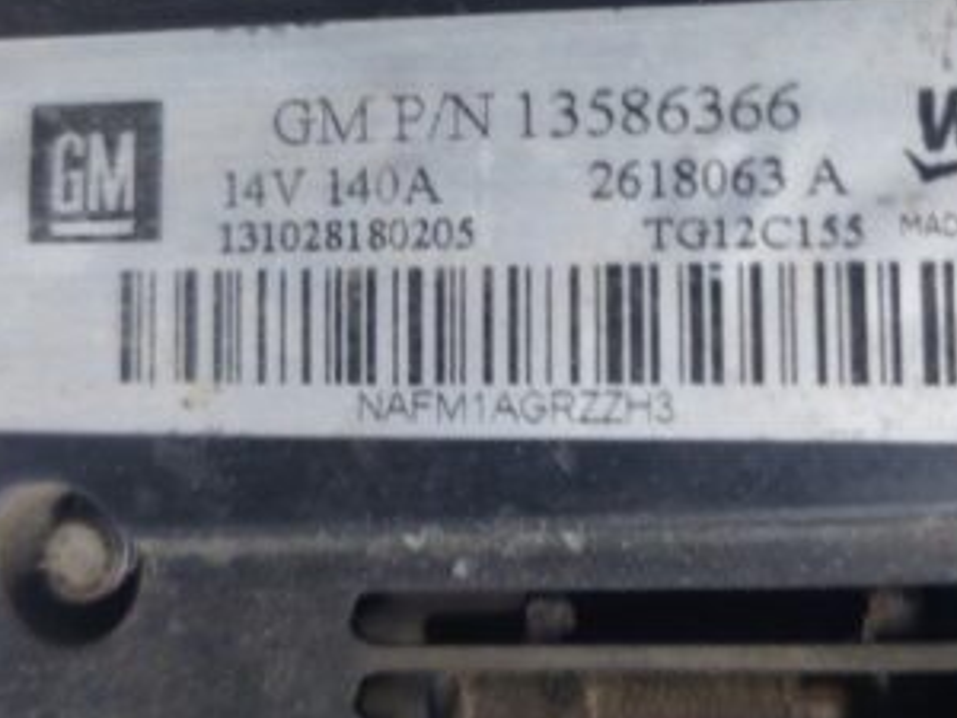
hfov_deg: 37.5
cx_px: 686
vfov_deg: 28.6
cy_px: 163
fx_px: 1382
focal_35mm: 50
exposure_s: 1/50
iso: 200
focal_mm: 5.23
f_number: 1.8
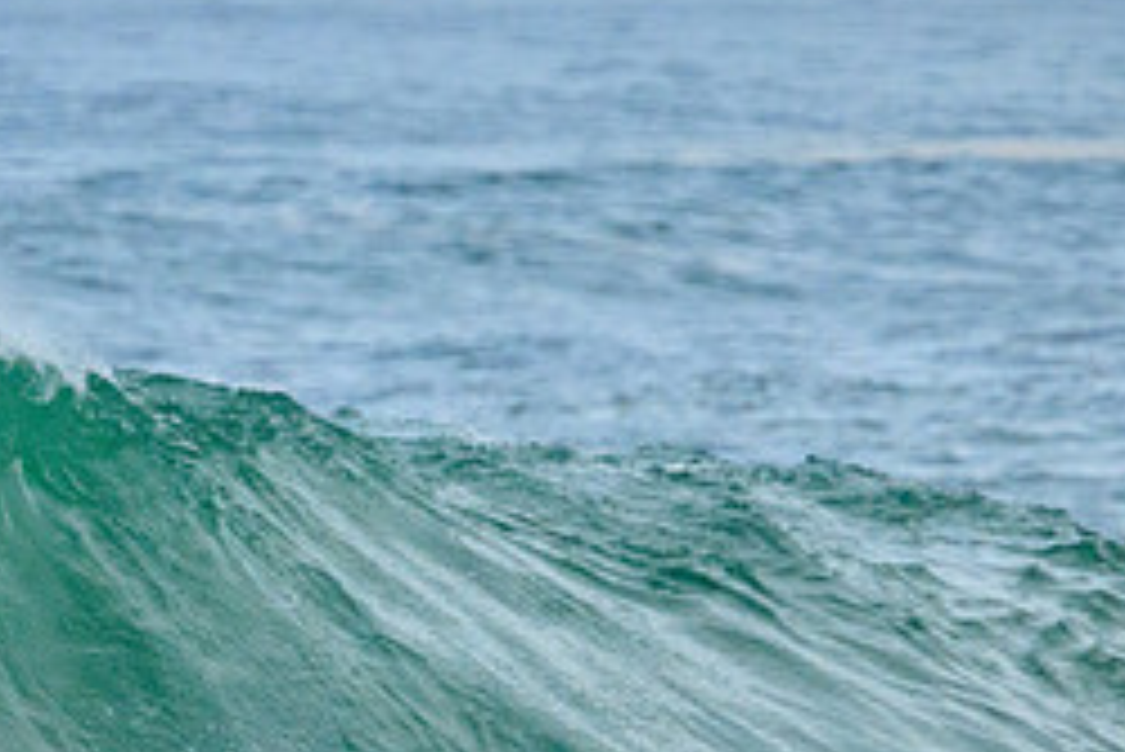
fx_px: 60032
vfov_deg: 0.7
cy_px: 735
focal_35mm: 1920
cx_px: 261
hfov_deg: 1.1
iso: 1600
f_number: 11
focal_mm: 660
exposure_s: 1/2500
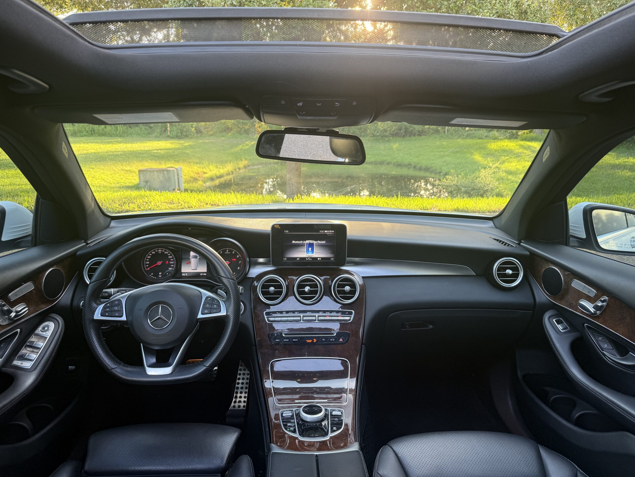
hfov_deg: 71.6
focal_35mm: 24
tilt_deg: -13.6
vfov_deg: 56.8
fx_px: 440
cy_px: 238
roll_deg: -0.1
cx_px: 318
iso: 80
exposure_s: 1/67
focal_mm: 6.76
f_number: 1.78
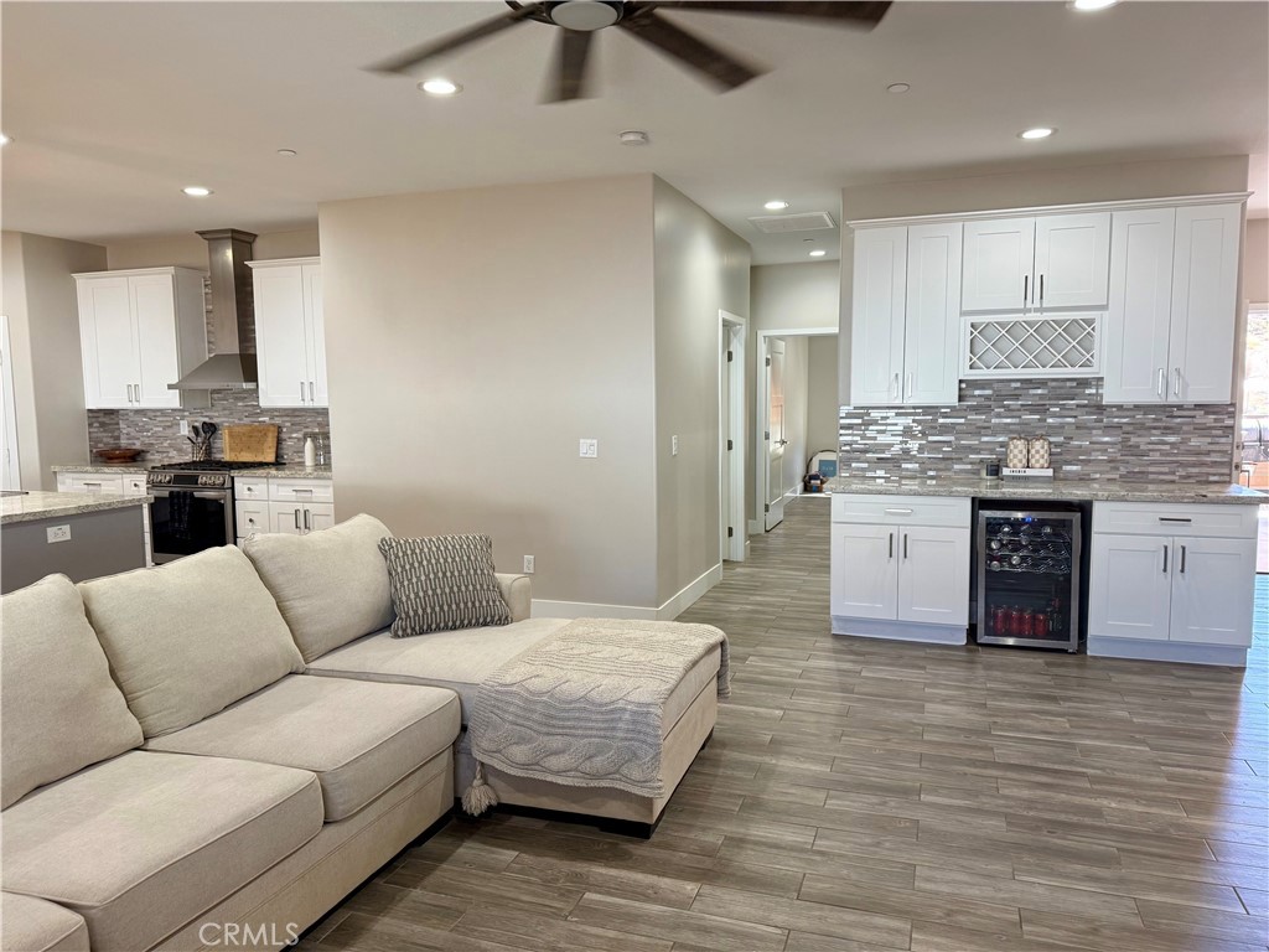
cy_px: 476
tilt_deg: -4.7
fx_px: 880
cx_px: 634
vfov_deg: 56.8
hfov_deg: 71.6
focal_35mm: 24
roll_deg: +0.6
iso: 125
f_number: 1.78
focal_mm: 6.76
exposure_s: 1/120
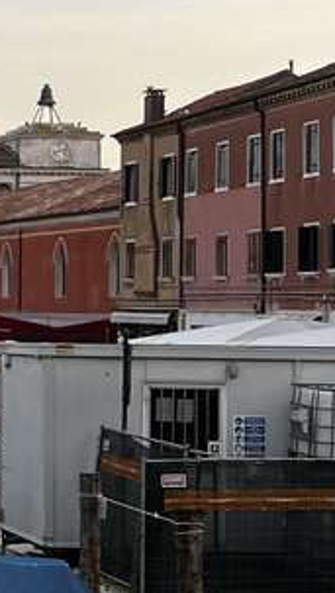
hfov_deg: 9.4
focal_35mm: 112
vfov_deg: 19.1
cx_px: -543
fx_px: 1764
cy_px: 296
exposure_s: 1/434
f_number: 1.5
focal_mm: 5.7
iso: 50
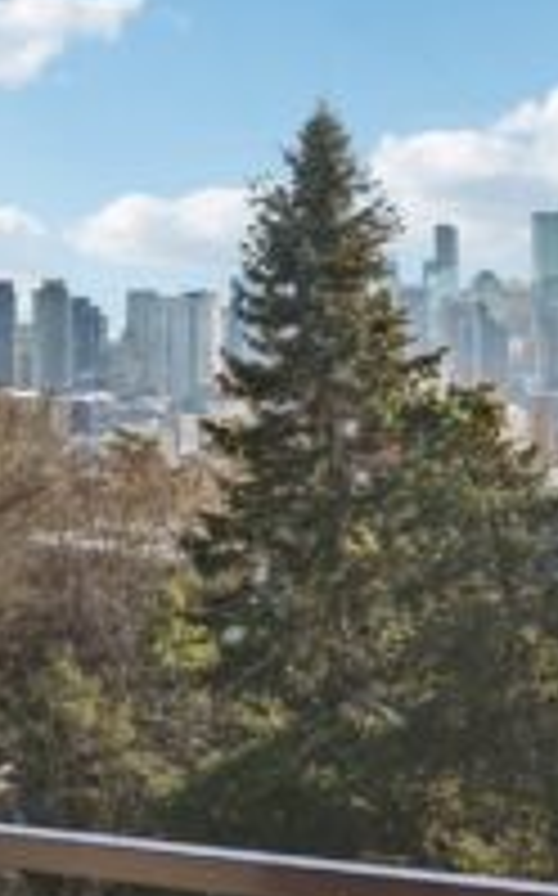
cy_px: 367
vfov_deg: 24.1
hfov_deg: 15.1
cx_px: 135
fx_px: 2097
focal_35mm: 86
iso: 100
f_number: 8
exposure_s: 1/200
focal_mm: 28
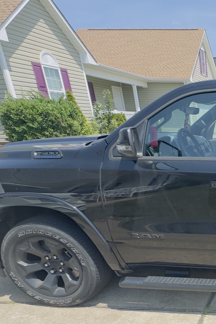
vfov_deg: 53.7
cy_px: 237
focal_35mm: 34
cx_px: 290
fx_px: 306
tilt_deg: -21.8
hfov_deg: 29.9
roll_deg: -0.3
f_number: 2.2
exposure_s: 1/993
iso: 50
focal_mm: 2.22
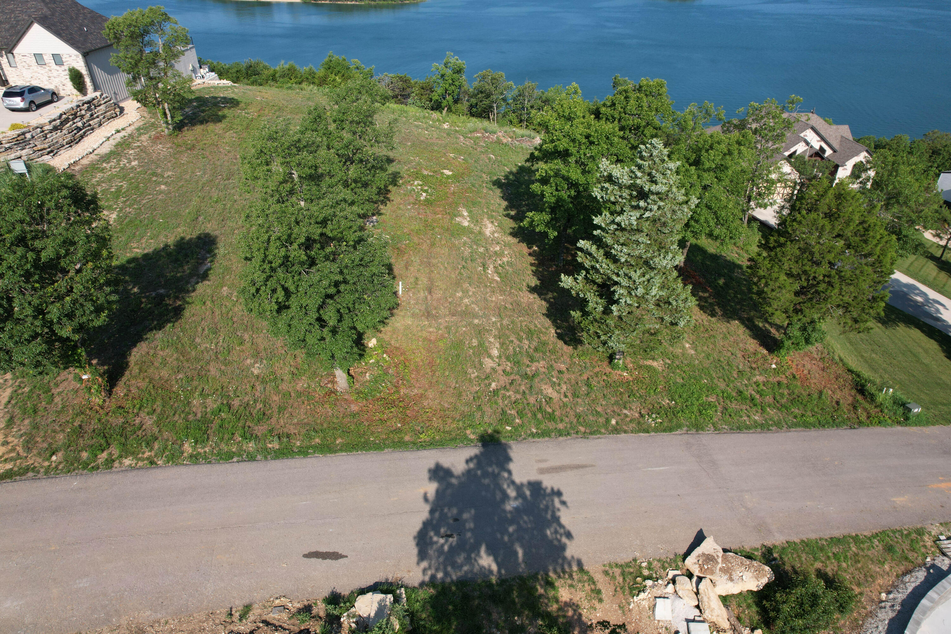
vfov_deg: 57.2
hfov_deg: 78.6
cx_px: 476
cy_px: 317
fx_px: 581
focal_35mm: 22
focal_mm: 8.38
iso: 100
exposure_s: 1/350
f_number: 2.8
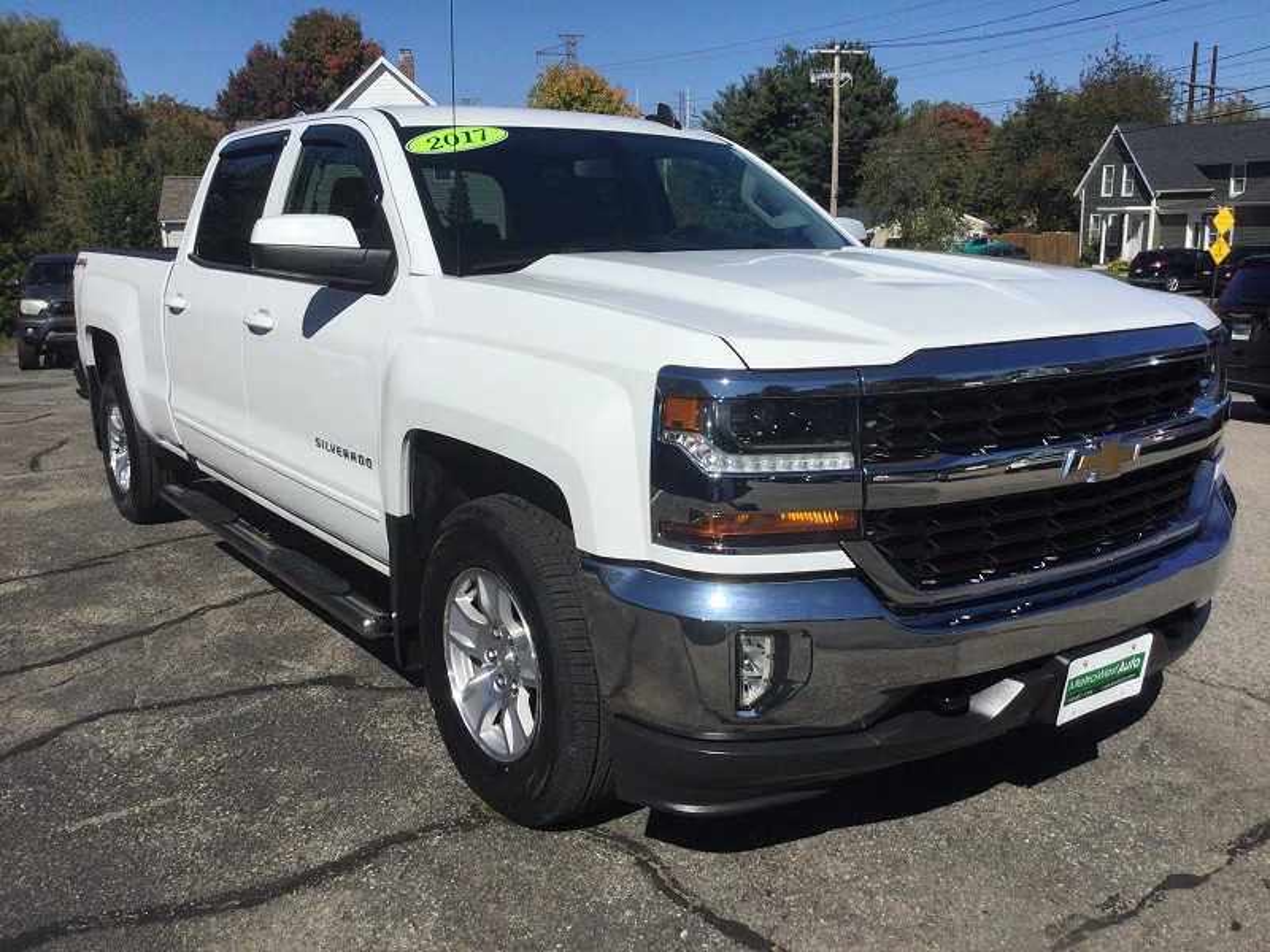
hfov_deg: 58.4
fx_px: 1137
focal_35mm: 31
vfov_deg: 45.4
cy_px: 476
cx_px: 635
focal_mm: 3.3
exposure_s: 1/3704
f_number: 2.4
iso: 25
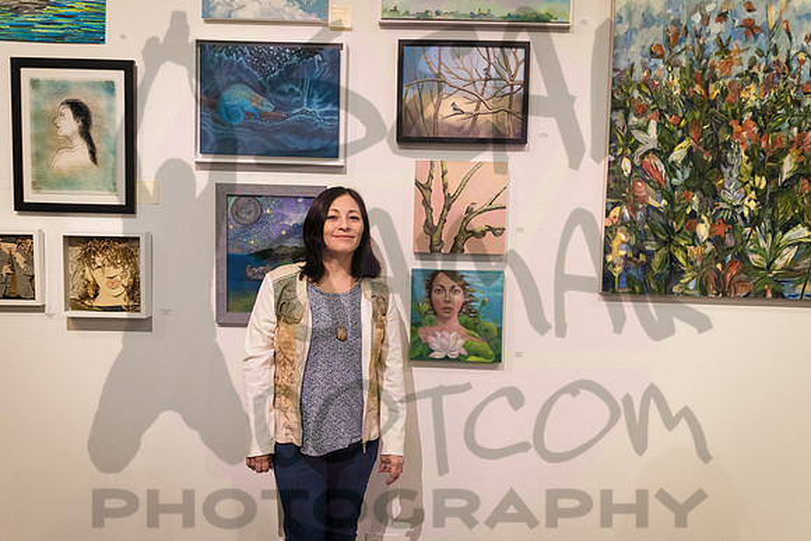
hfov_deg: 54.4
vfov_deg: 37.9
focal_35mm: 35
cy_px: 270
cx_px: 406
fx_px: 789
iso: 4000
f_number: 3.2
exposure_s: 1/250
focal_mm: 35
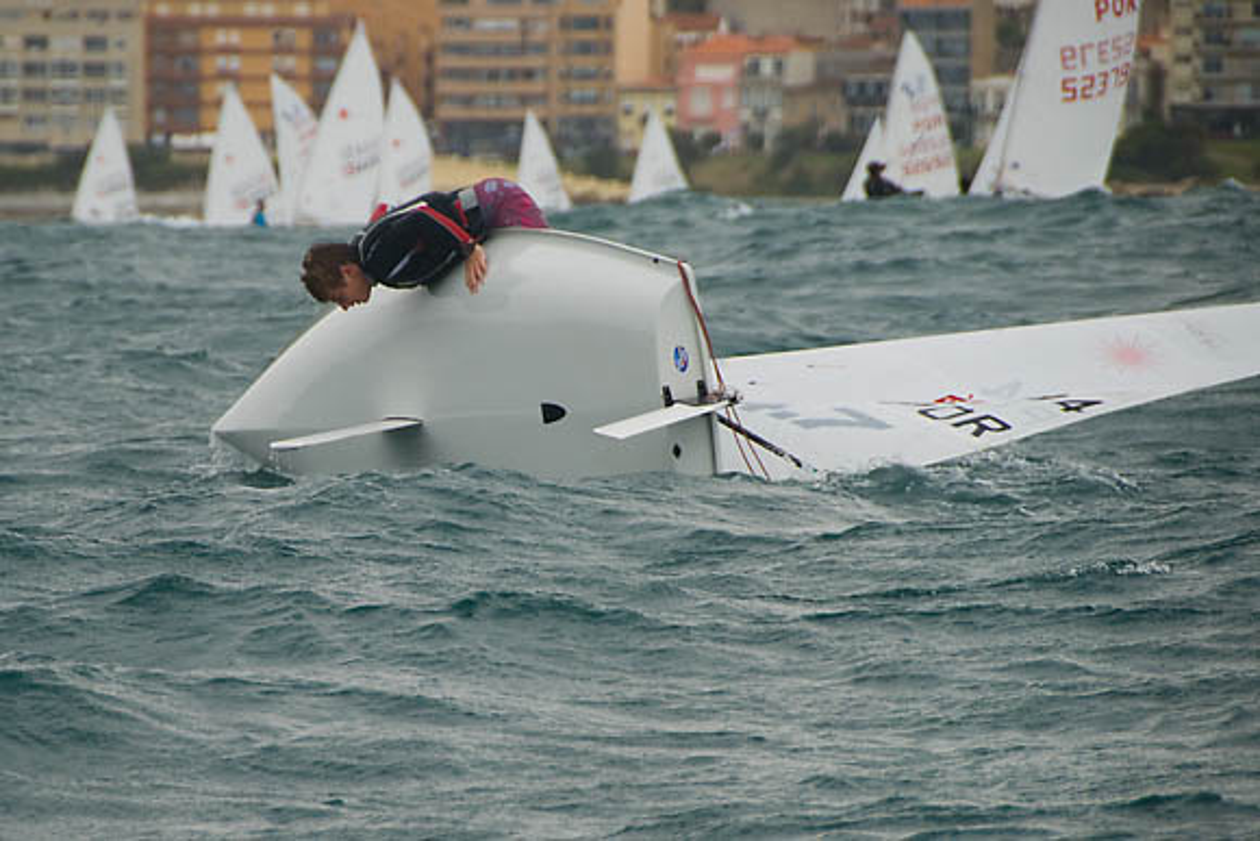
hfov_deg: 6.9
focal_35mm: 300
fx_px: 10502
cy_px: 420
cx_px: 630
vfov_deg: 4.6
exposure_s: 1/1250
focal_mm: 200
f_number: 5.6
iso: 200
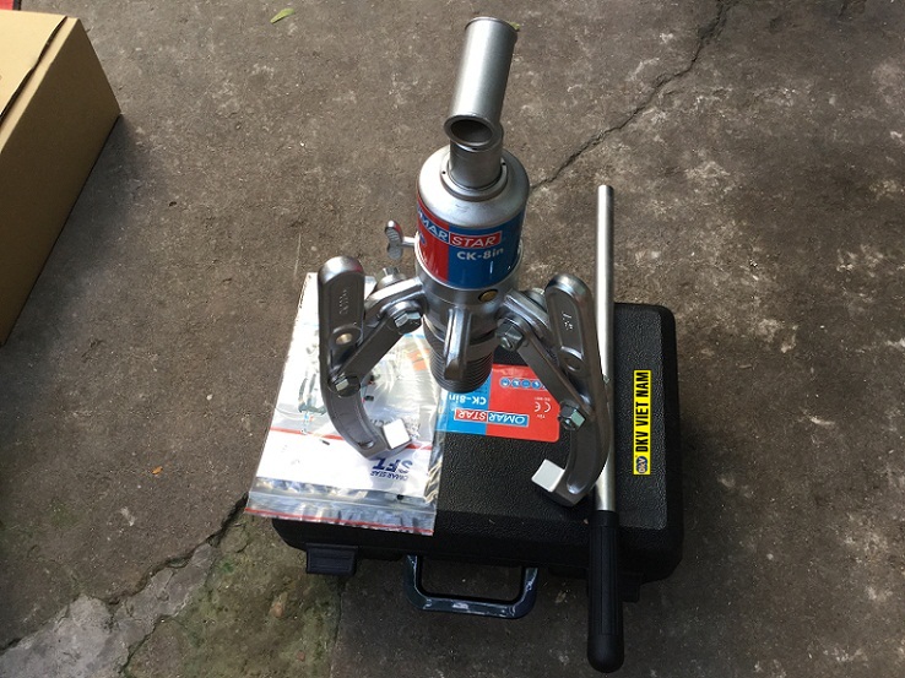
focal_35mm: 31
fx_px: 810
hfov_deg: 58.4
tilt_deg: -60.0
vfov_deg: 45.4
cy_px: 339
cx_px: 452
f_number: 2.4
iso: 50
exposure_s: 1/30
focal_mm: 3.3
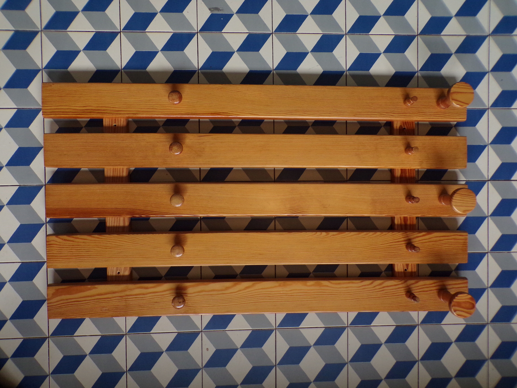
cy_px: 194
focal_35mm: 24
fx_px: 358
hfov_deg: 71.6
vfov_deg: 56.8
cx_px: 258
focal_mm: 4.3
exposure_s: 1/30
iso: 200
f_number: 3
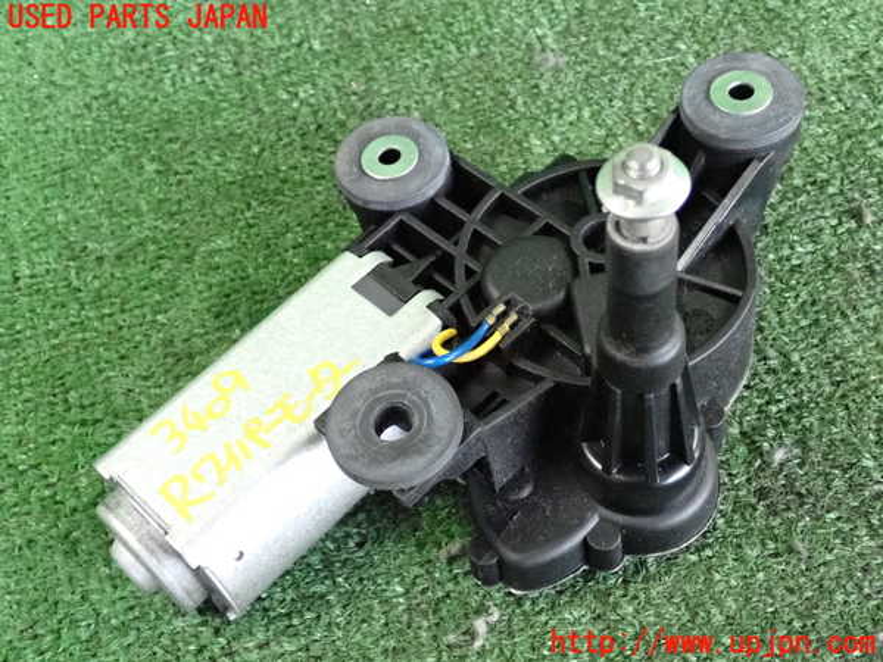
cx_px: 442
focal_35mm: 47
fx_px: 1199
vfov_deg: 30.9
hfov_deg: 40.4
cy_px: 331
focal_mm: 8.4
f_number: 3.1
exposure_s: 1/125
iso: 4000
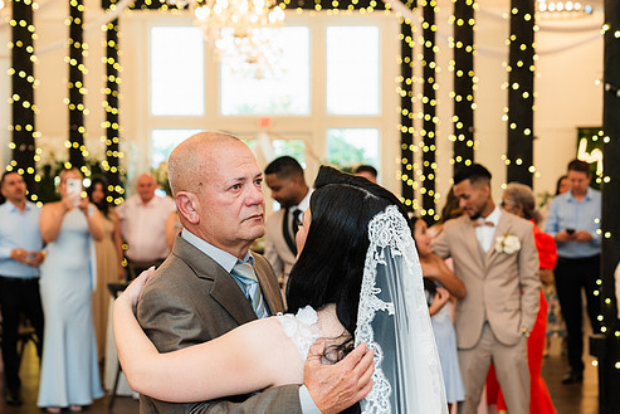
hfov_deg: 25.7
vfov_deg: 17.3
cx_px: 289
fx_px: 1361
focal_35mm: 79
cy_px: 228
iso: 400
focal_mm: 64
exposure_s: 1/125
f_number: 4.5
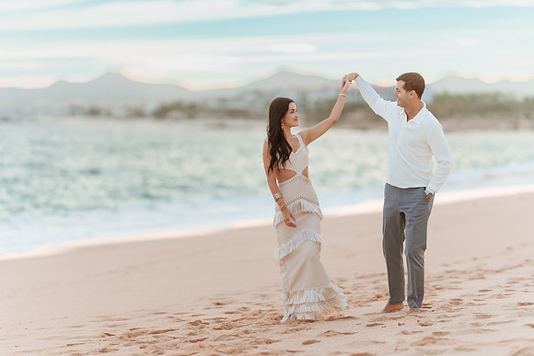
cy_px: 178
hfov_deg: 15.2
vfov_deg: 10.2
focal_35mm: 135
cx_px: 267
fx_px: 2003
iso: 320
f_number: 1.8
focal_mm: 135
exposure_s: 1/5000
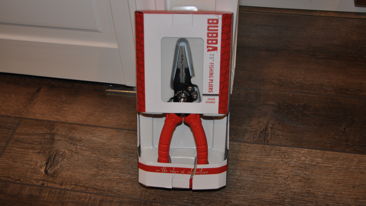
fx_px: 384
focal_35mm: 40
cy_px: 94
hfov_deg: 51.0
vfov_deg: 30.0
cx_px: 183
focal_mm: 25
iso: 400
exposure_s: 1/60
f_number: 4
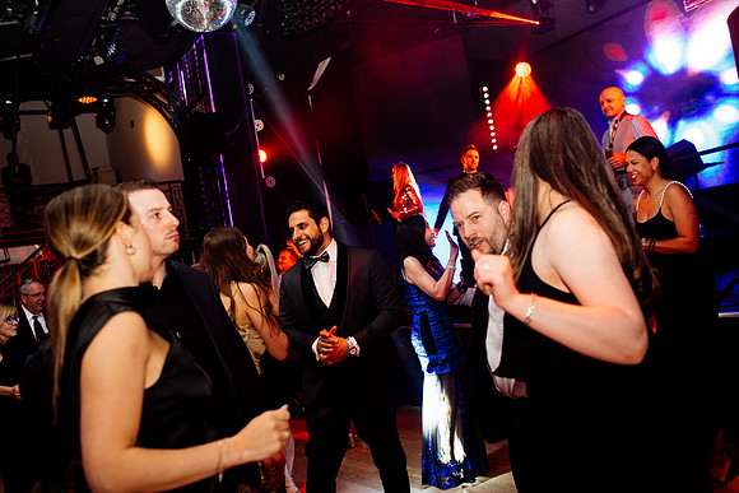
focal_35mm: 35
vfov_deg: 37.9
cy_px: 246
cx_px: 370
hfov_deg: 54.4
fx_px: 719
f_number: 2.8
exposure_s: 1/200
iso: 2000
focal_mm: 35
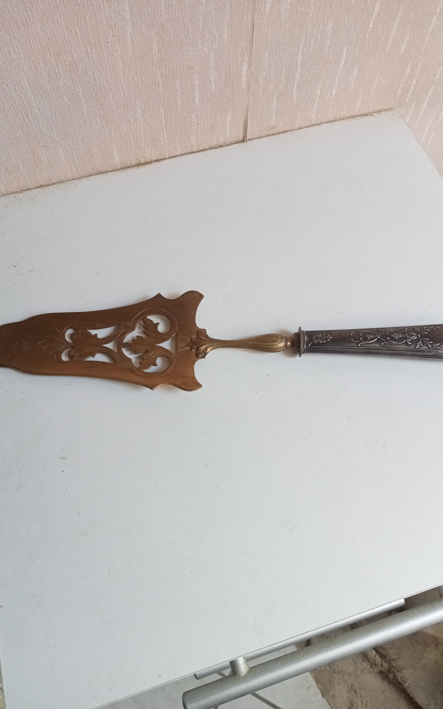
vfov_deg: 62.9
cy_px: 353
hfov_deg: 41.8
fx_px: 580
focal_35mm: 30
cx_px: 215
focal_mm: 3.46
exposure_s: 1/33.3
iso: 126
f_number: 2.2
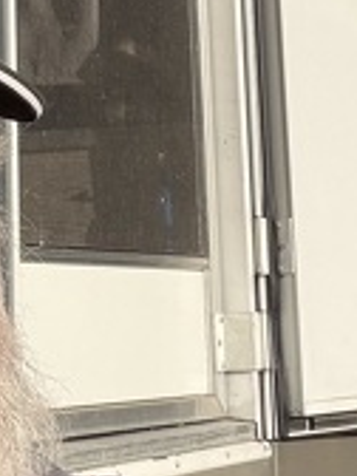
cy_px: -65
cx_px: -81
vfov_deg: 15.3
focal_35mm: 125
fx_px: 1719
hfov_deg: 11.6
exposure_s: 1/1279
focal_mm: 2.71
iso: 32
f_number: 1.9
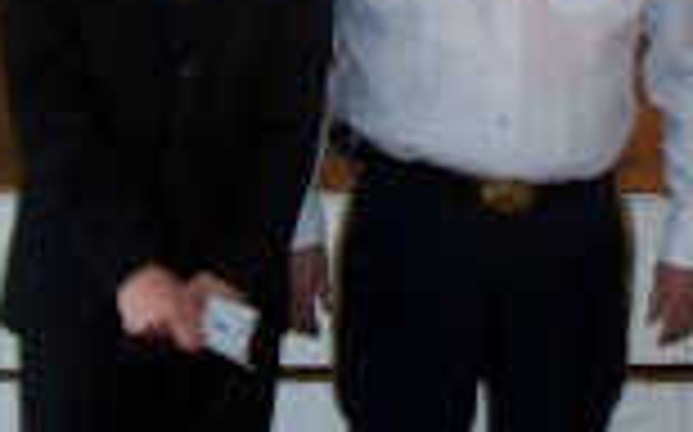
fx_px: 3171
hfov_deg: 12.5
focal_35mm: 168
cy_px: -184
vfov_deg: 7.7
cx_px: 441
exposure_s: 1/40
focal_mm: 12.89
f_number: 3.1
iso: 200
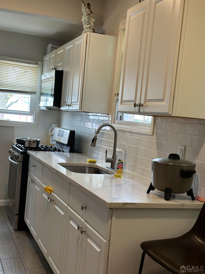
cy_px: 137
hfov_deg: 30.3
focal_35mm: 48
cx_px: 102
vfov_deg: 39.7
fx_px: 379
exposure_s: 1/60
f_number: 1.78
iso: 80
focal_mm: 6.86
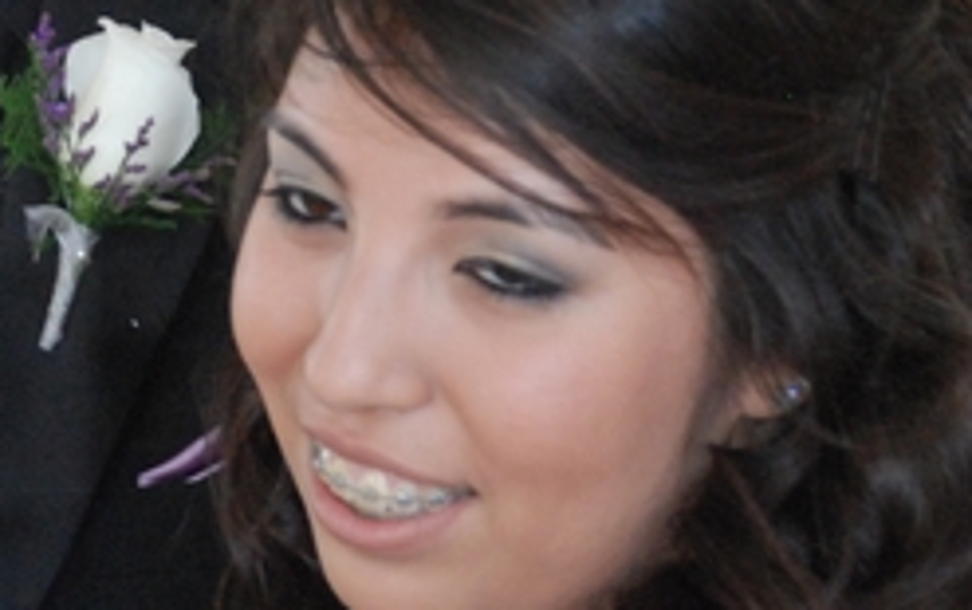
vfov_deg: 4.0
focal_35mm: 325
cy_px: -201
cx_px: -71
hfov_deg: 6.4
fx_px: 8619
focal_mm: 70
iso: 1600
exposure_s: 1/60
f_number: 5.6
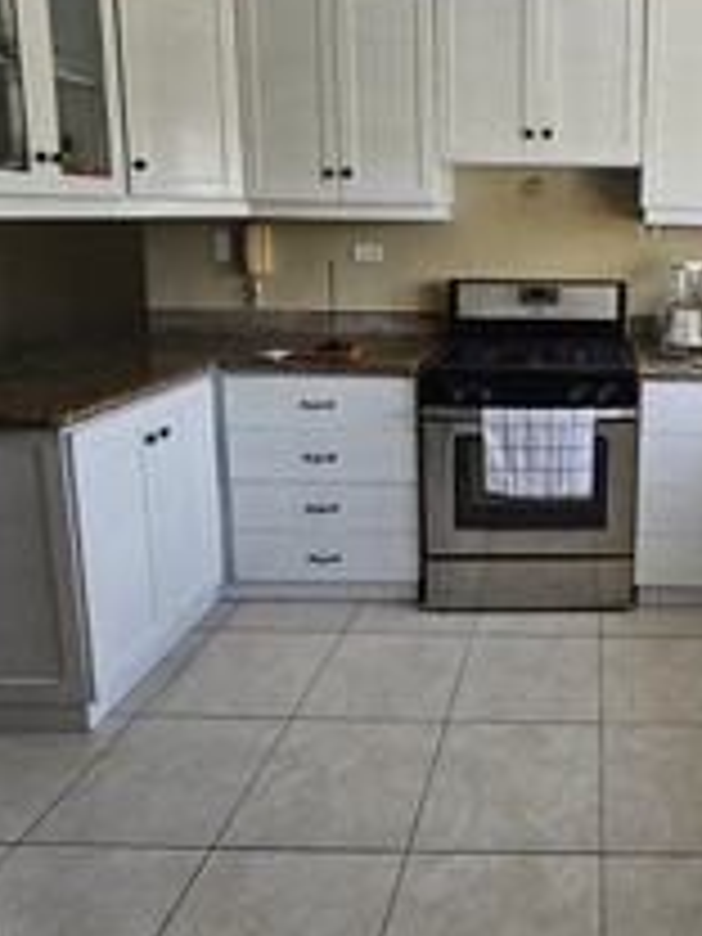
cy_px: 333
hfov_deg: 50.5
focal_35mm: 25
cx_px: 590
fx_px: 676
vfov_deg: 68.0
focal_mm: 2.2
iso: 100
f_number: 2.2
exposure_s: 1/70.8
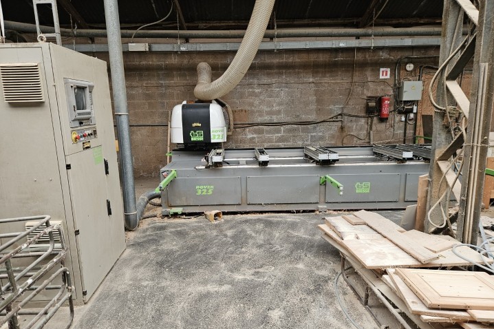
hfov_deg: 73.8
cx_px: 247
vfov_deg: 53.1
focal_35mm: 24
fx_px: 329
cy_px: 175
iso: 250
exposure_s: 1/100
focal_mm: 5.4
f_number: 1.8
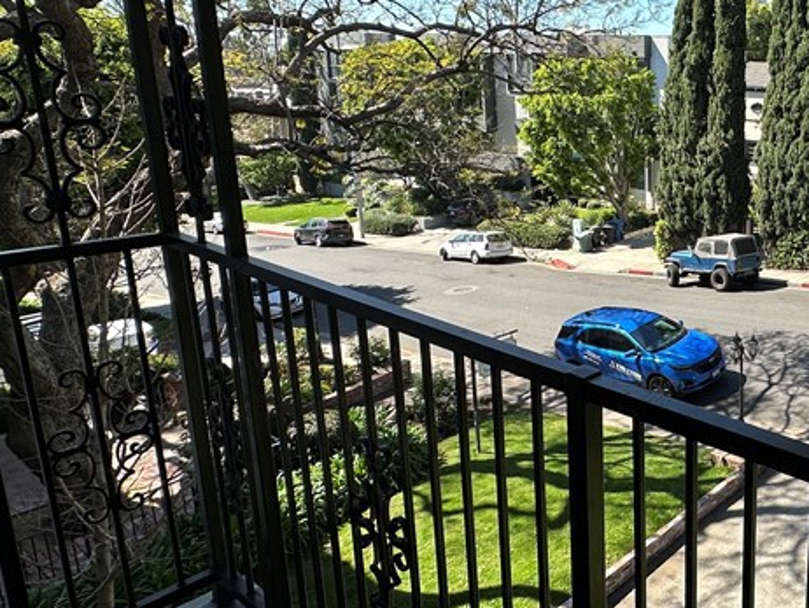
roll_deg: -1.7
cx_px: 784
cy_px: 224
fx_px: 725
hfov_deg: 49.2
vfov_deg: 45.1
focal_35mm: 31
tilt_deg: -12.1
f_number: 2.2
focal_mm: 2.22
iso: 50
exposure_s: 1/739
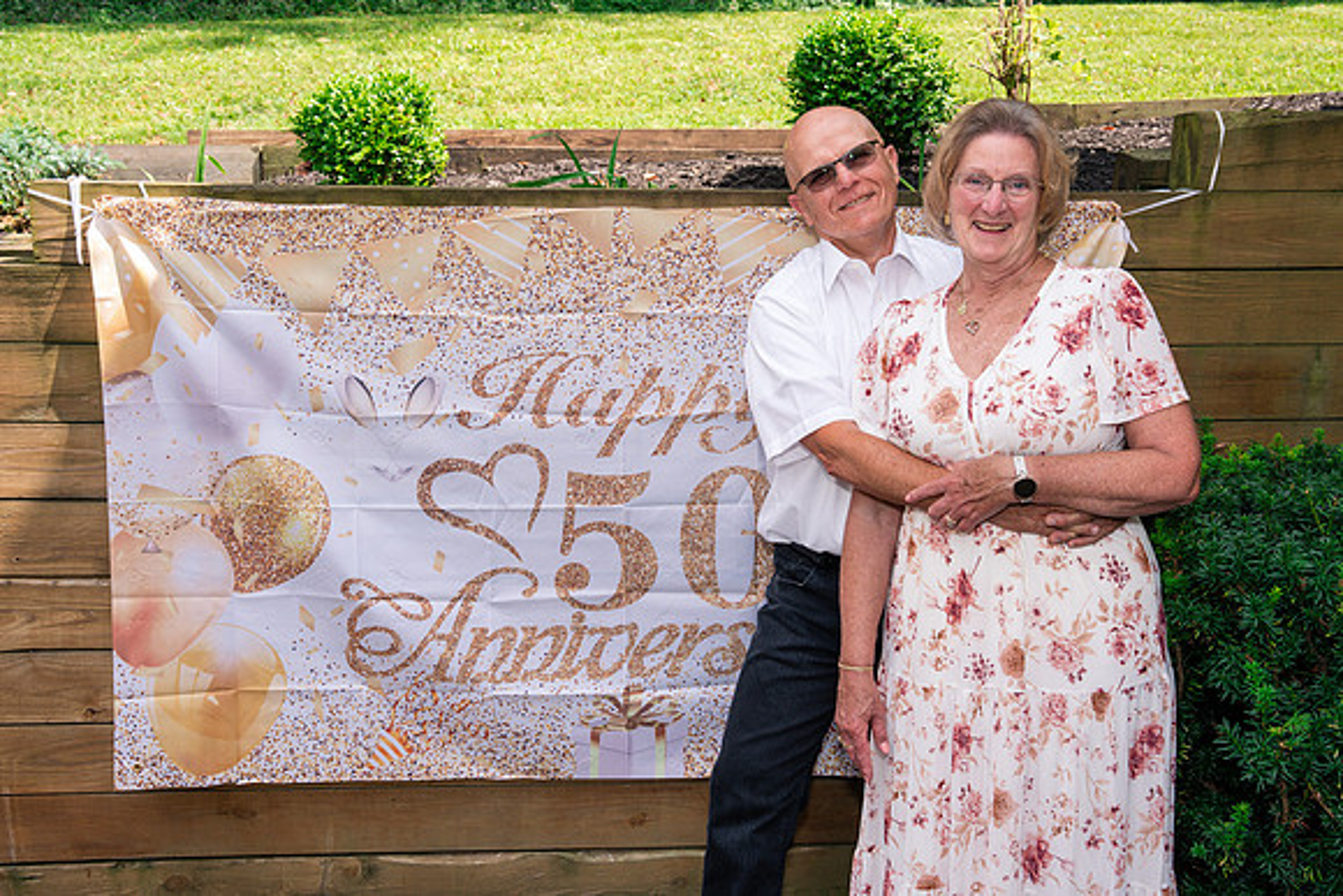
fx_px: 1381
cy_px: 448
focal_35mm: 37
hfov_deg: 51.9
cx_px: 672
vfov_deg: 36.0
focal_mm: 37
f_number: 8
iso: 400
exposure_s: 1/250
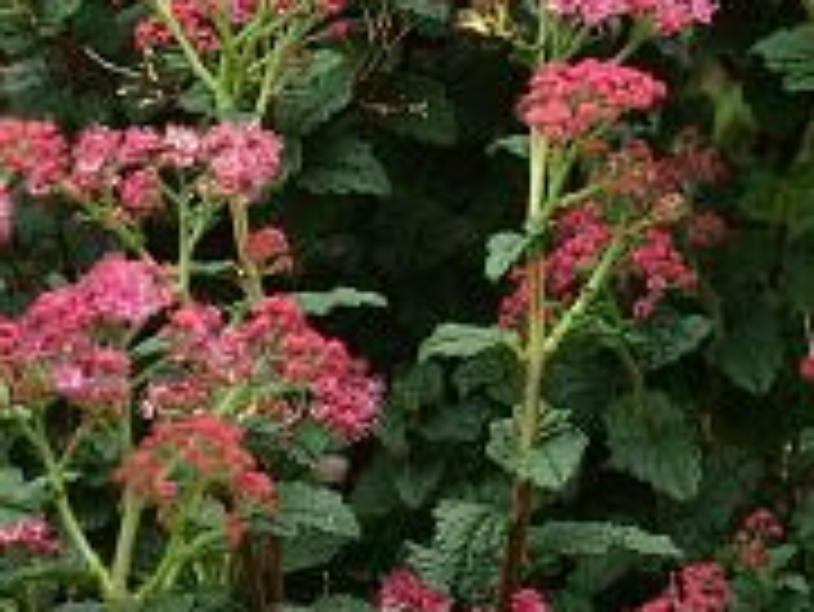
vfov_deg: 4.8
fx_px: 7271
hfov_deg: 6.4
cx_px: -4
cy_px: -184
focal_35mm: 309
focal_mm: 35
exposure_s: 1/60
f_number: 3.5
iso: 100
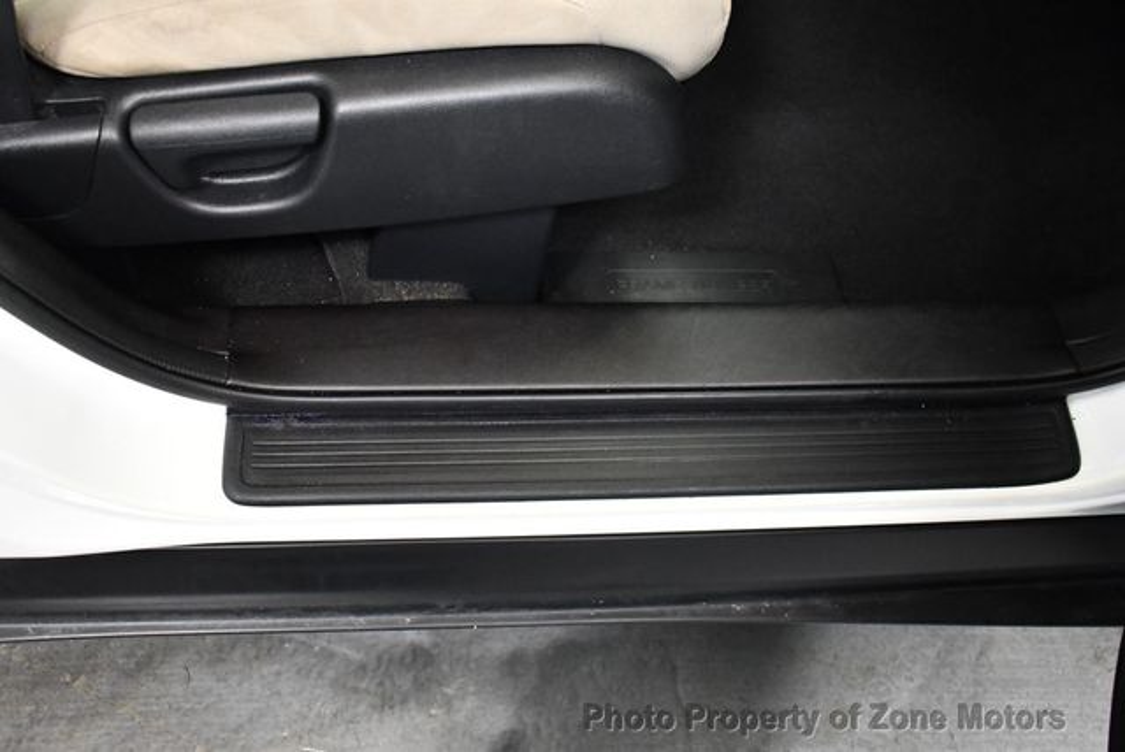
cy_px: 376
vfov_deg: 36.9
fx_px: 1126
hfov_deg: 53.1
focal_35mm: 36
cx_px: 562
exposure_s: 1/80
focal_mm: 18
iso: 3200
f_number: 3.5
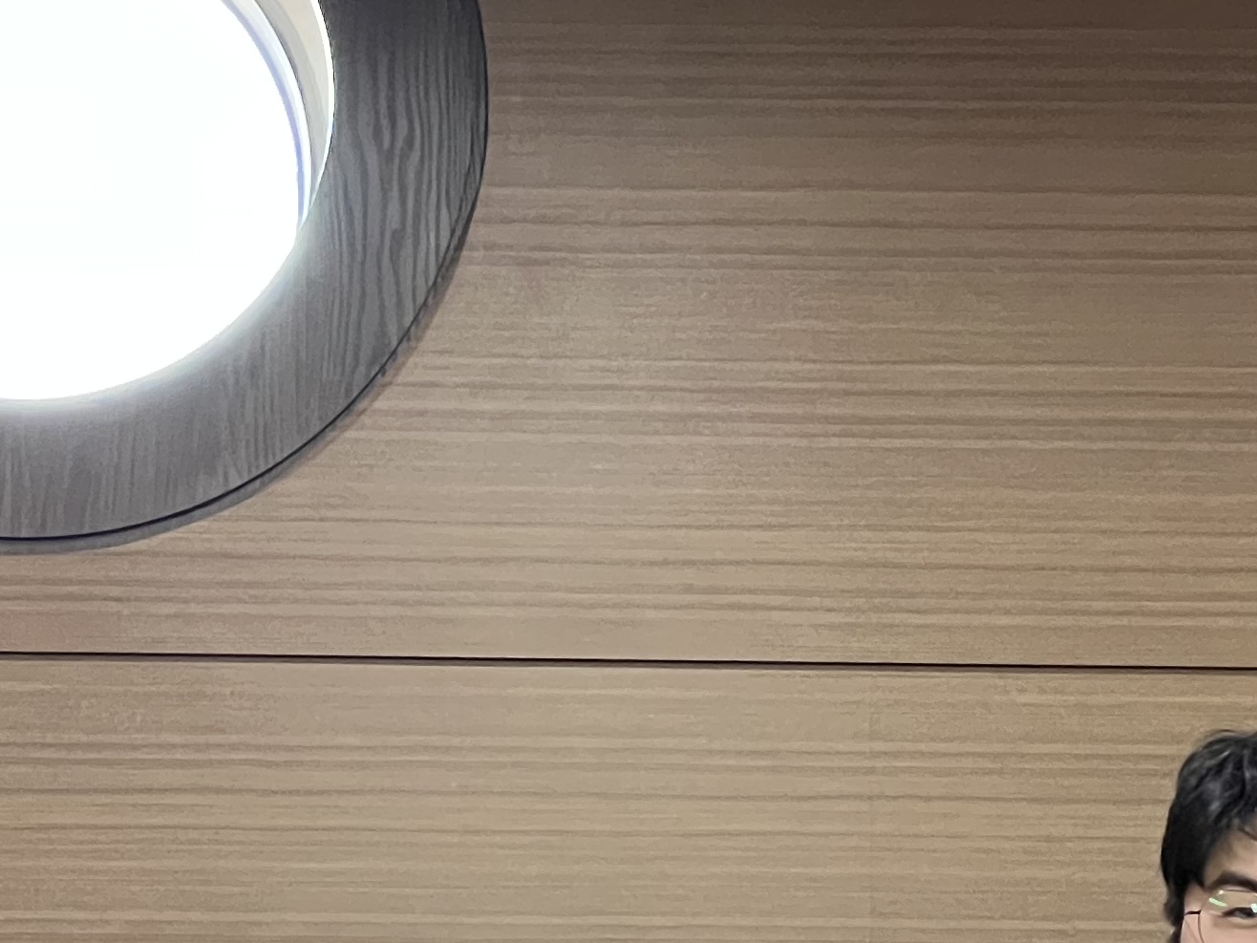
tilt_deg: +1.5
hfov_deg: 8.3
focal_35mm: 236
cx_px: 38
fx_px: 8570
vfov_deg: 6.3
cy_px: 1024
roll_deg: +0.3
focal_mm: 9
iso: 500
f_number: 2.8
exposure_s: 1/60
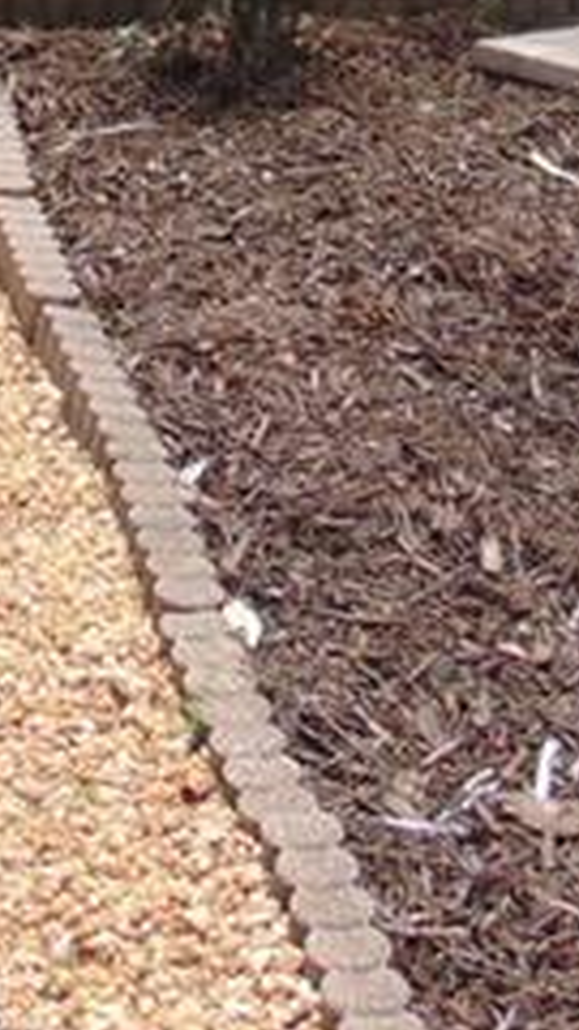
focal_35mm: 116
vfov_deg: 16.8
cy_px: -502
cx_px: -386
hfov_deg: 10.0
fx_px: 3166
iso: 80
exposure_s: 1/800
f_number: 3
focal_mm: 4.5
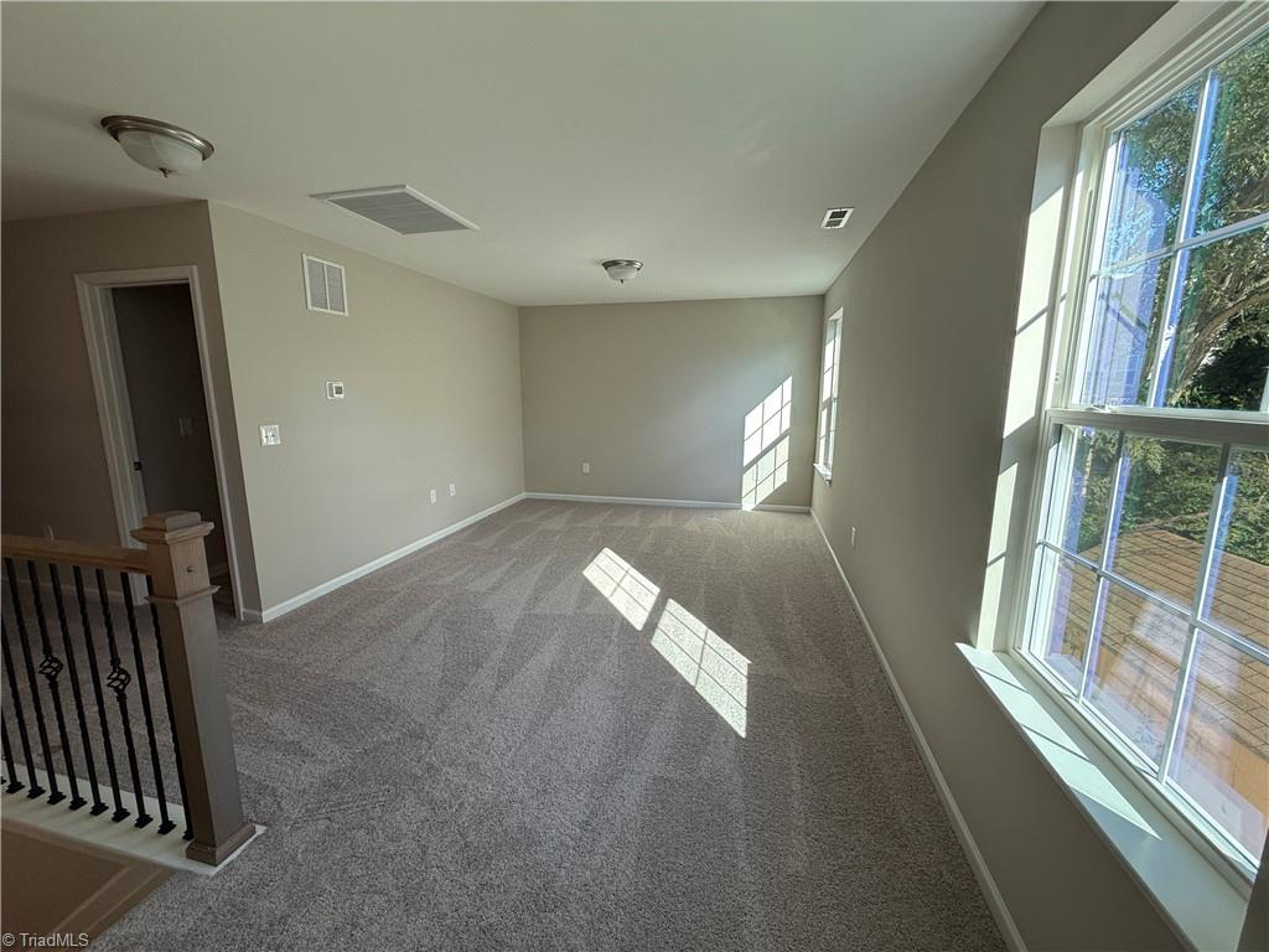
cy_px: 476
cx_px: 634
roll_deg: +0.3
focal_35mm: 14
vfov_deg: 85.7
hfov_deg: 102.1
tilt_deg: -8.7
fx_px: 513
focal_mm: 2.22
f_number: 2.2
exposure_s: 1/116
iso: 64
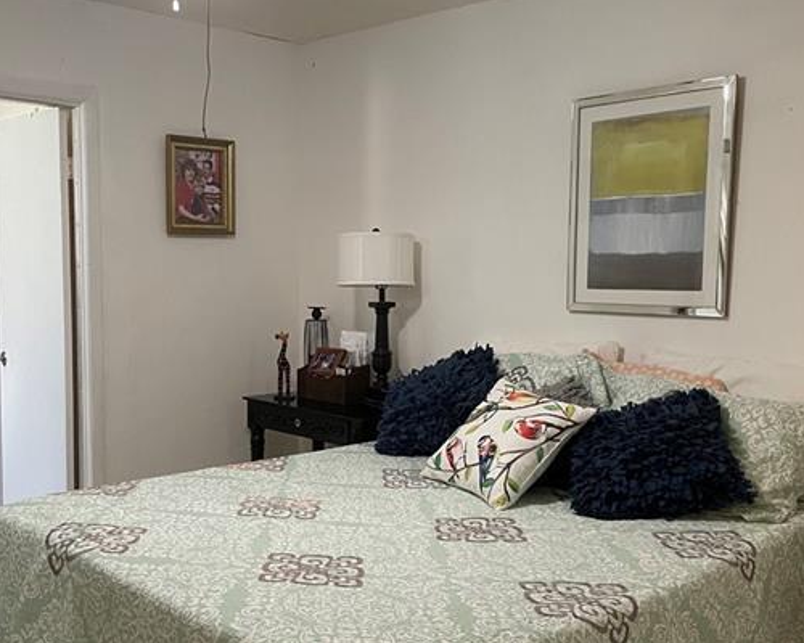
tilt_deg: -8.2
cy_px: 379
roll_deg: -0.5
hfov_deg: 46.8
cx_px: 355
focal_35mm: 39
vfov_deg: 38.1
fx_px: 928
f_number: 1.6
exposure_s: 1/60
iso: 400
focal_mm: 4.2
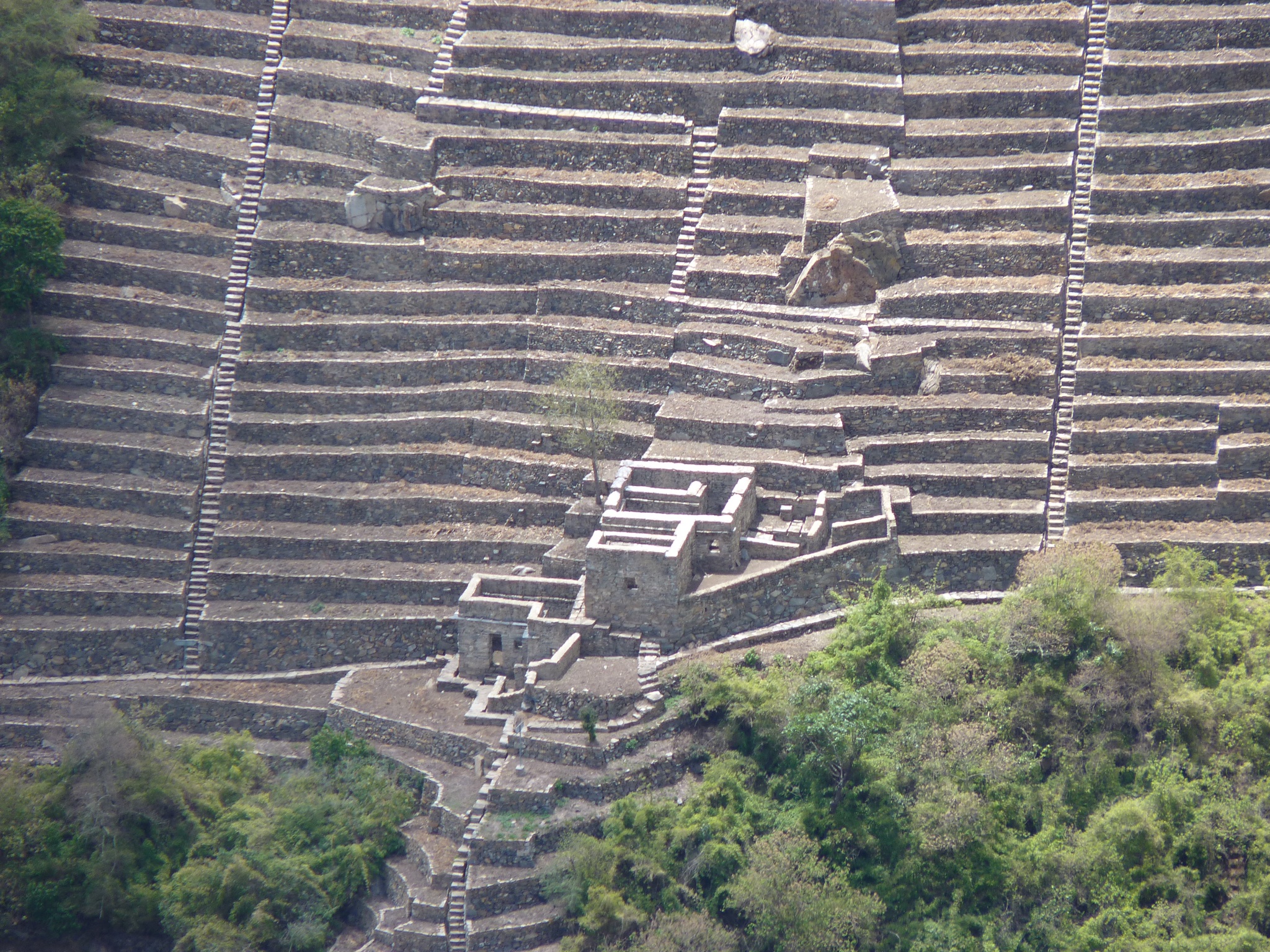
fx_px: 17830
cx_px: 635
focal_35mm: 486
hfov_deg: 4.1
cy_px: 476
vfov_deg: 3.1
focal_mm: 86.4
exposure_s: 1/200
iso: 80
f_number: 4.4
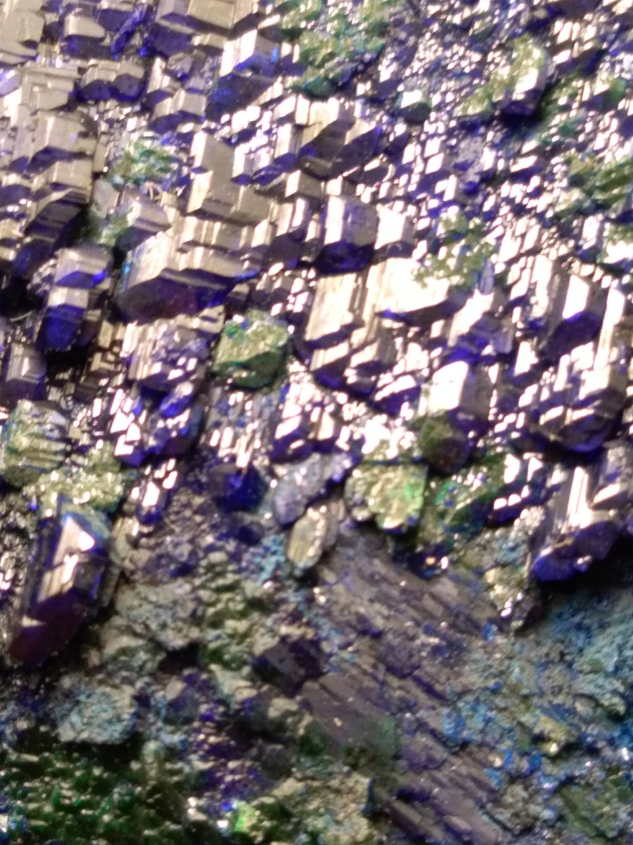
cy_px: 422
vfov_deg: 67.3
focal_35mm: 26
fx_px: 634
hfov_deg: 53.1
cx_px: 316
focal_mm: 3.54
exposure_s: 1/60
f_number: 2
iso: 105
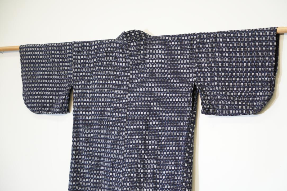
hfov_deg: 28.8
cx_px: 144
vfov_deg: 19.5
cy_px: 96
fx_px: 558
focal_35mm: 70
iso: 1600
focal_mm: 70
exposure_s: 1/80
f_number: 4
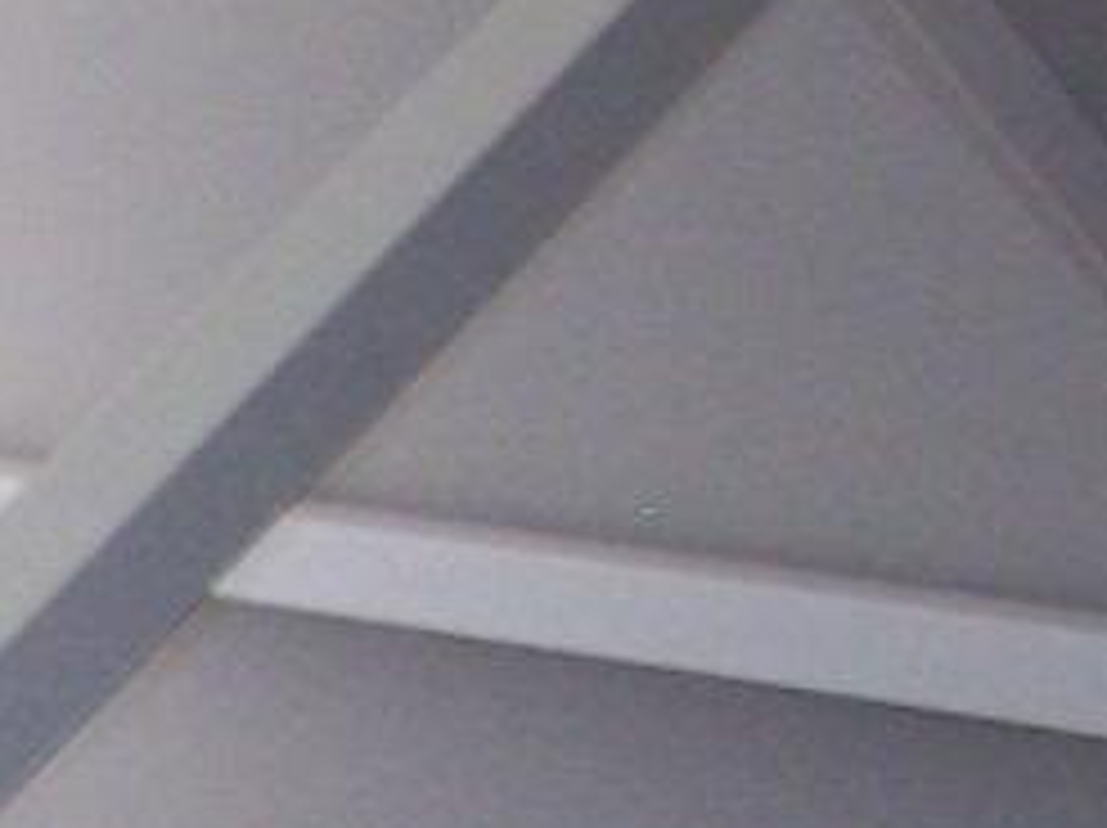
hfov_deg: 7.7
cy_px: 1058
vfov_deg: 6.1
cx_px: -1418
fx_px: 7668
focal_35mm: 240
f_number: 2.8
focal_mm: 6.3
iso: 140
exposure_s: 1/10
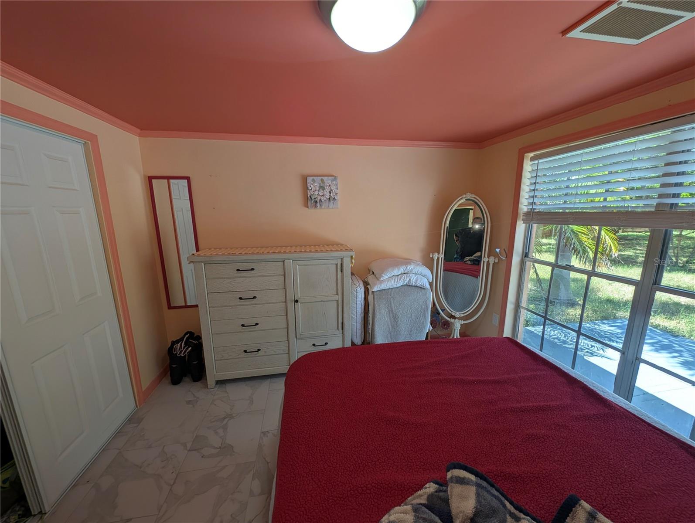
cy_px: 262
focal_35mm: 12
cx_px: 348
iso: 88
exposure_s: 1/120
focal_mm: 2.23
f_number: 1.95
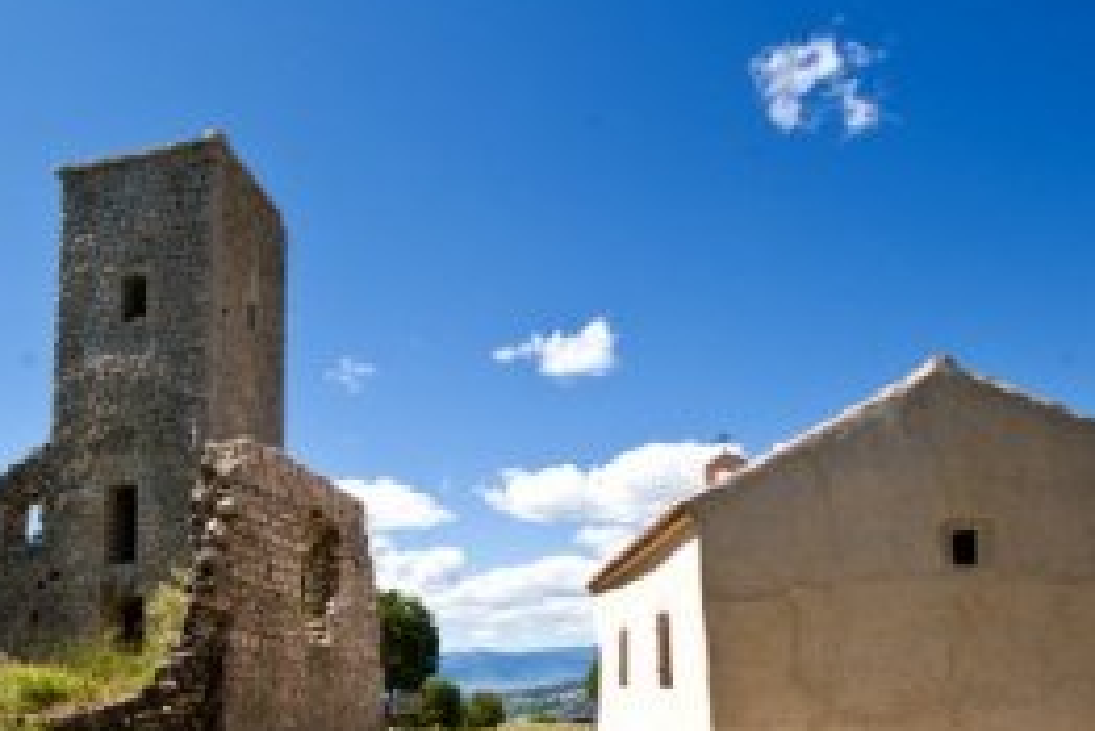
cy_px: 411
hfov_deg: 71.3
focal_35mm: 25
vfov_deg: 51.2
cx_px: 497
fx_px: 761
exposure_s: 1/250
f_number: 10
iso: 200
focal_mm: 16
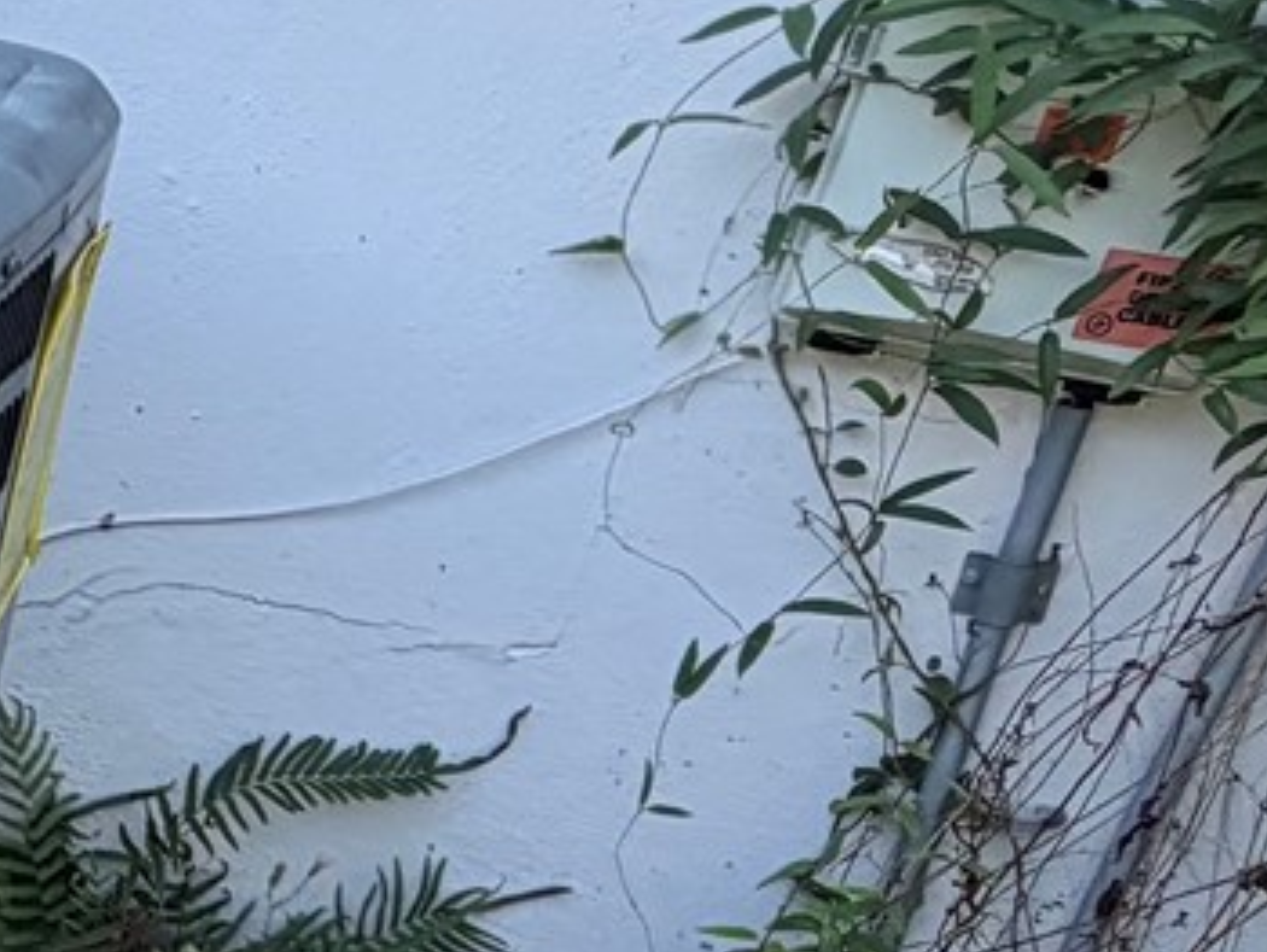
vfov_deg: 22.2
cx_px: -547
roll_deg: -1.0
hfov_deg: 24.6
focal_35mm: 64
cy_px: 930
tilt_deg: -35.2
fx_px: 2344
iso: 64
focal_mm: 2.22
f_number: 2.2
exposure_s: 1/419
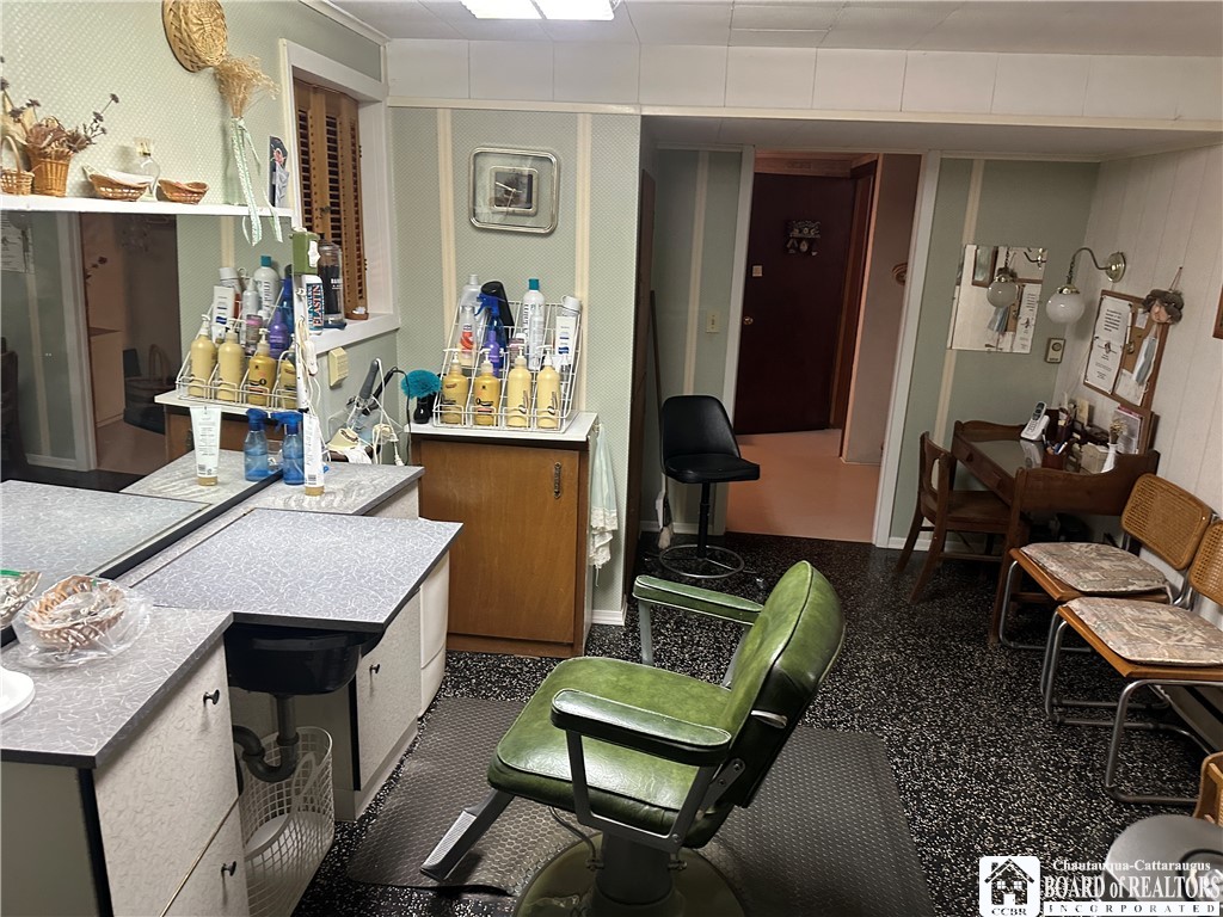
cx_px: 612
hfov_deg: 71.6
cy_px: 458
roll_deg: -3.4
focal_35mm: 24
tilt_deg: -15.6
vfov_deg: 56.8
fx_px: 848
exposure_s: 1/60
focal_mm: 6.86
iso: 500
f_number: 1.78
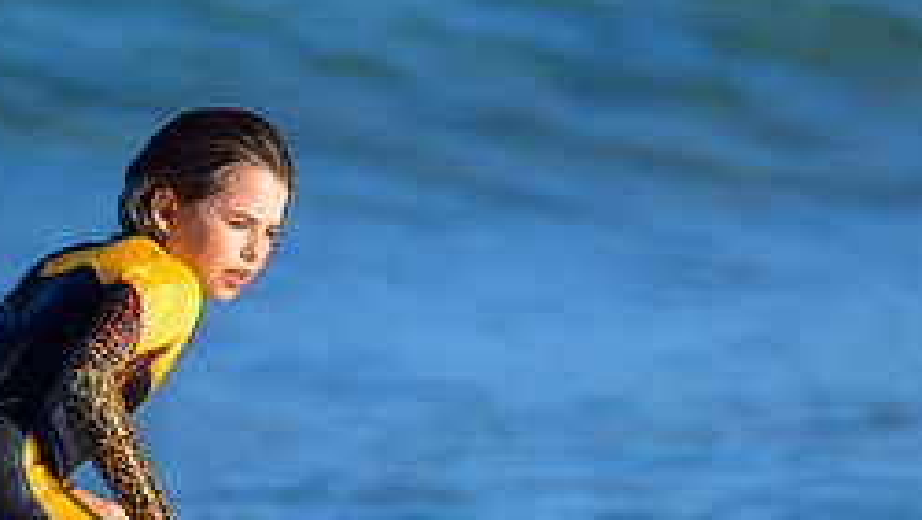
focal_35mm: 2331
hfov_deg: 0.9
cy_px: 472
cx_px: 188
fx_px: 57024
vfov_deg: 0.5
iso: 250
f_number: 6.3
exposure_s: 1/1000
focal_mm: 800
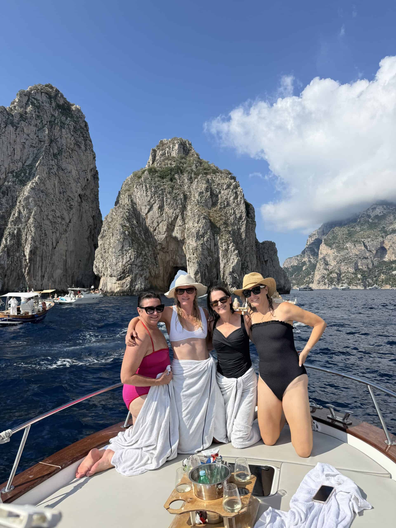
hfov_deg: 56.8
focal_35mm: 24
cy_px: 264
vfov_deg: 71.6
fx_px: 366
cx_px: 198
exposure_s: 1/6173
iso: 80
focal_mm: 6.76
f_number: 1.78
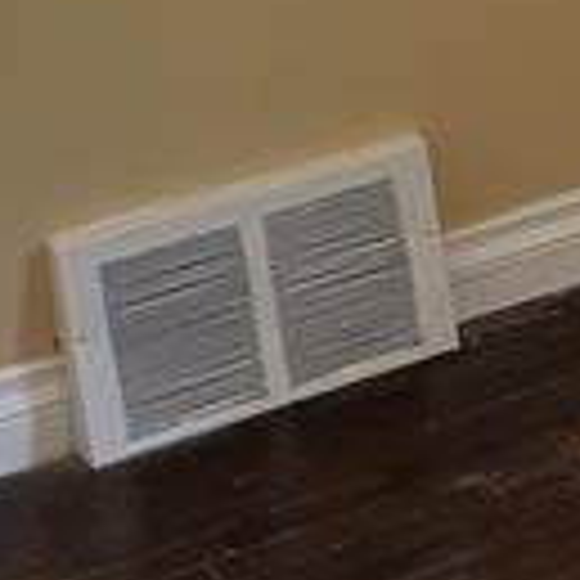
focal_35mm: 169
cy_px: -535
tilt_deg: -11.3
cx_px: 1277
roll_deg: +1.3
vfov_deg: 9.7
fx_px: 3204
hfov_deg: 9.5
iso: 100
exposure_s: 1/162
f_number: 1.78
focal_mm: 6.86
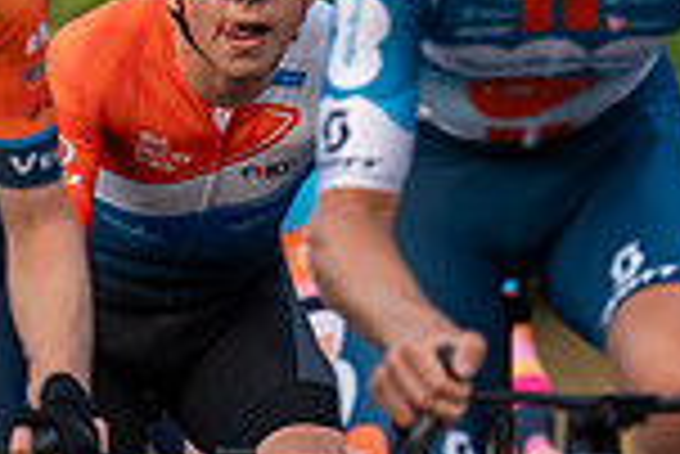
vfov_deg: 2.3
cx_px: 362
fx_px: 11325
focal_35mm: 599
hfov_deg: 3.4
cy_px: 327
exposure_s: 1/1000
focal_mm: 135
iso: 1250
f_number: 2.8
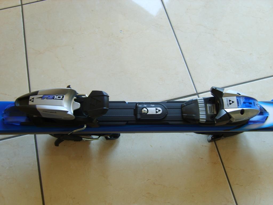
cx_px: 136
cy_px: 102
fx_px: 276
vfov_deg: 40.7
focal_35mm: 35
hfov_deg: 52.6
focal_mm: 7.4
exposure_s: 1/45
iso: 50
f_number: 2.8
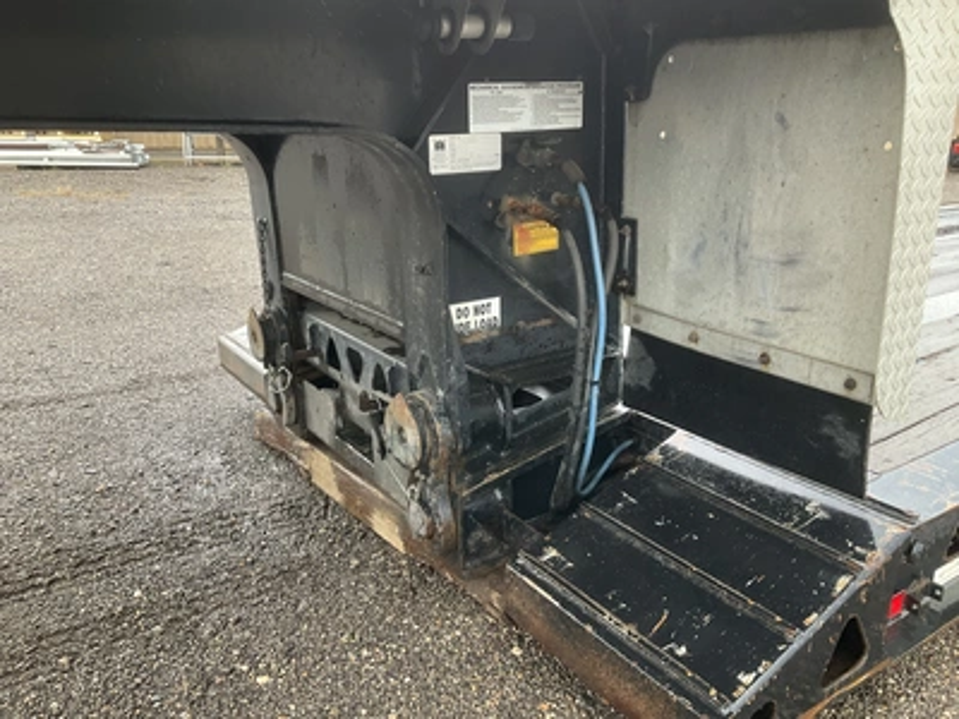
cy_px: 360
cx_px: 480
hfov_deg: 61.7
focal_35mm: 29
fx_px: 803
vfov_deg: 48.2
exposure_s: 1/122
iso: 50
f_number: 1.8
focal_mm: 3
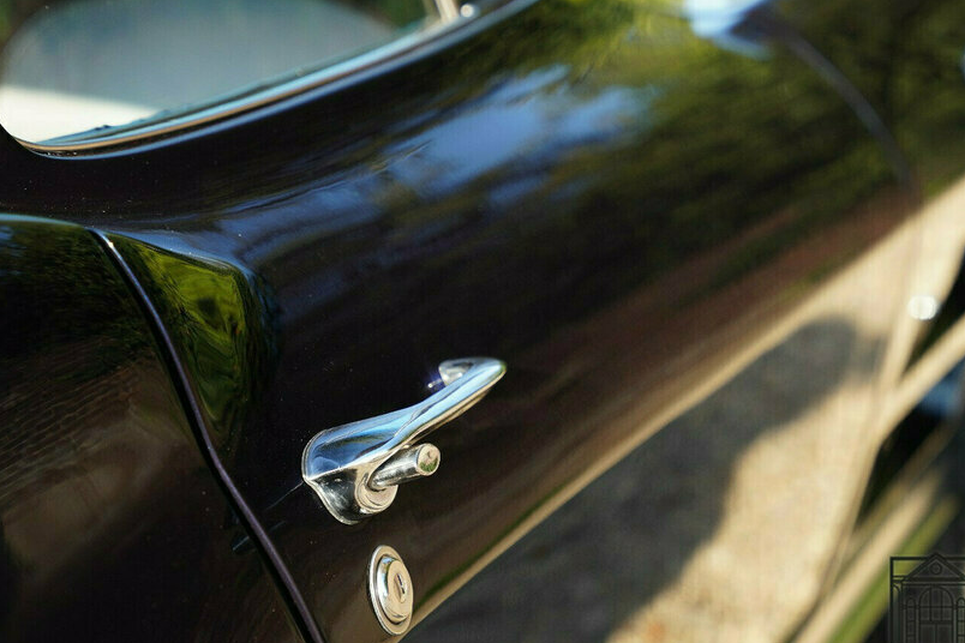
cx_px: 583
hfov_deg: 20.2
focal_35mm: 101
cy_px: 247
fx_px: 2704
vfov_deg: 13.6
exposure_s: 1/160
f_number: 4
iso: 200
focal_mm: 67.6
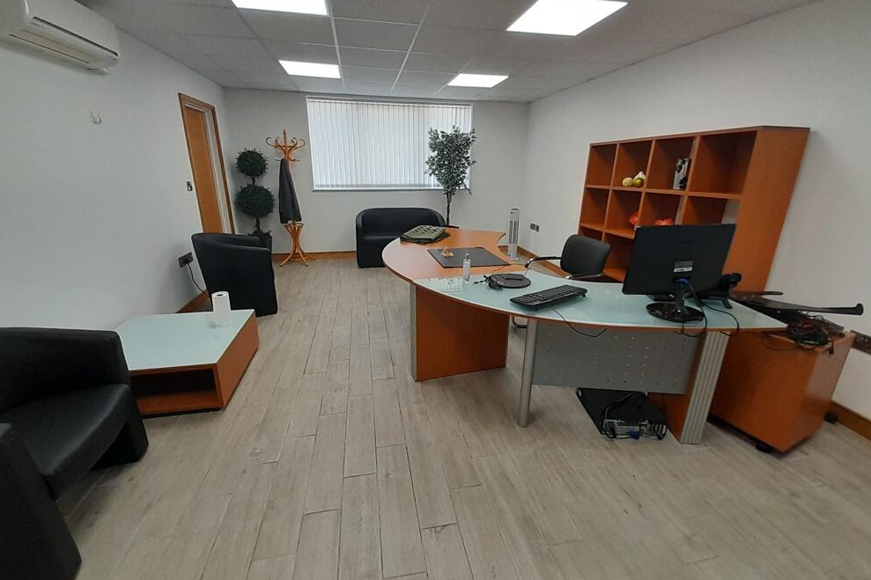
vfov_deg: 81.1
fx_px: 339
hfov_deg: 104.3
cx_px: 428
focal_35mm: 14
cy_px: 278
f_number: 2.2
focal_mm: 1.13
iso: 64
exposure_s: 1/50
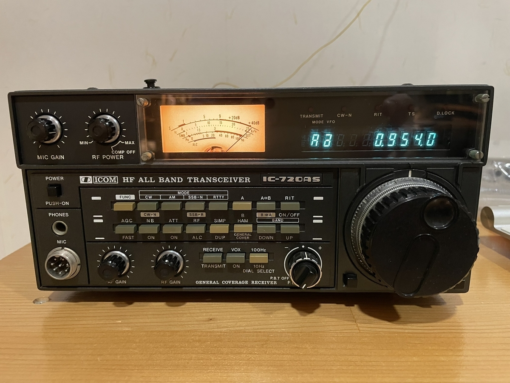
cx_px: 255
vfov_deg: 53.1
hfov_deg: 67.3
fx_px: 383
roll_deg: +0.7
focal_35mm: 26
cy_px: 192
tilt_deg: -11.4
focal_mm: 4.2
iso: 500
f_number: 1.6
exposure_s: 1/25
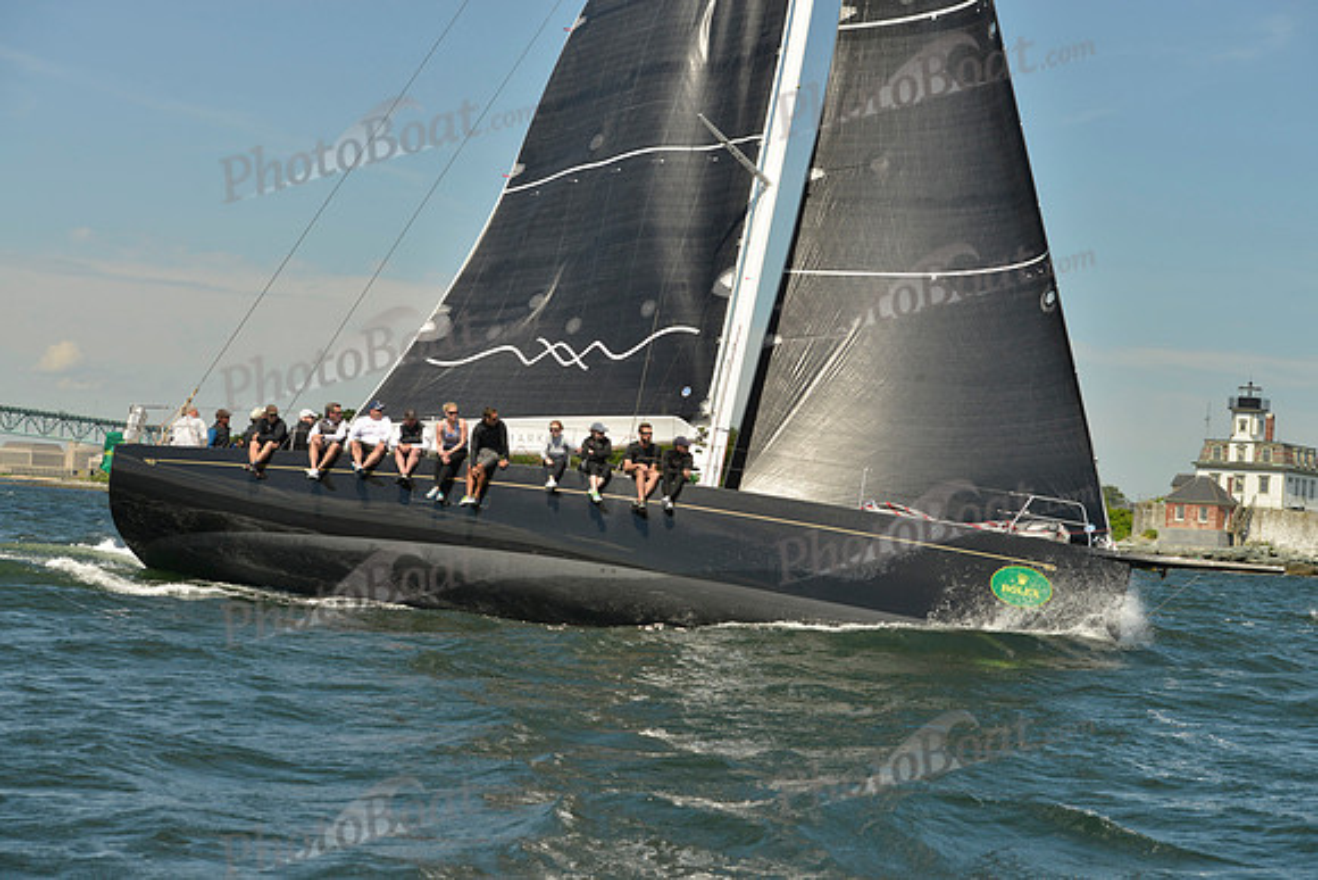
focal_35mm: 102
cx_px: 659
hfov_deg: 20.0
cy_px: 440
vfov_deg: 13.4
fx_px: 3735
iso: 280
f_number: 8
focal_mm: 102
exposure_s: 1/1600
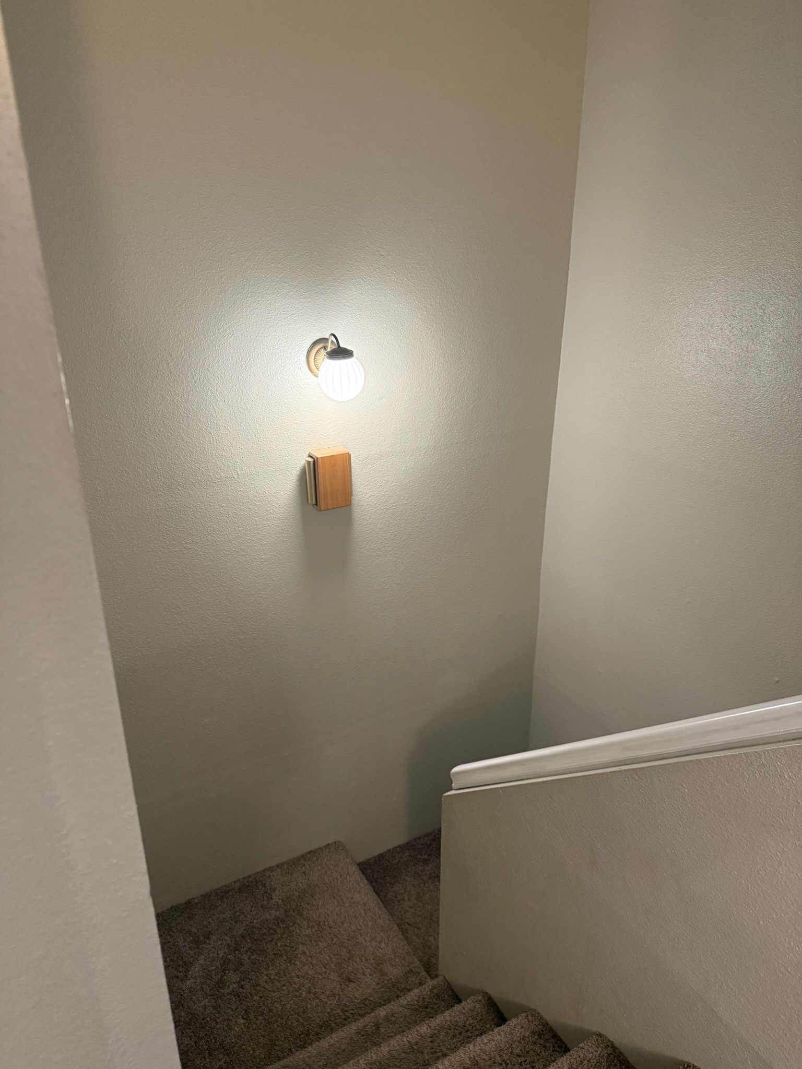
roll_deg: +0.3
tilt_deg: -22.3
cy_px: 534
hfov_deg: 56.8
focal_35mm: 24
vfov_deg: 71.6
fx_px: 741
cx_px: 401
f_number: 1.78
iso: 400
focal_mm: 6.76
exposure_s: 1/60
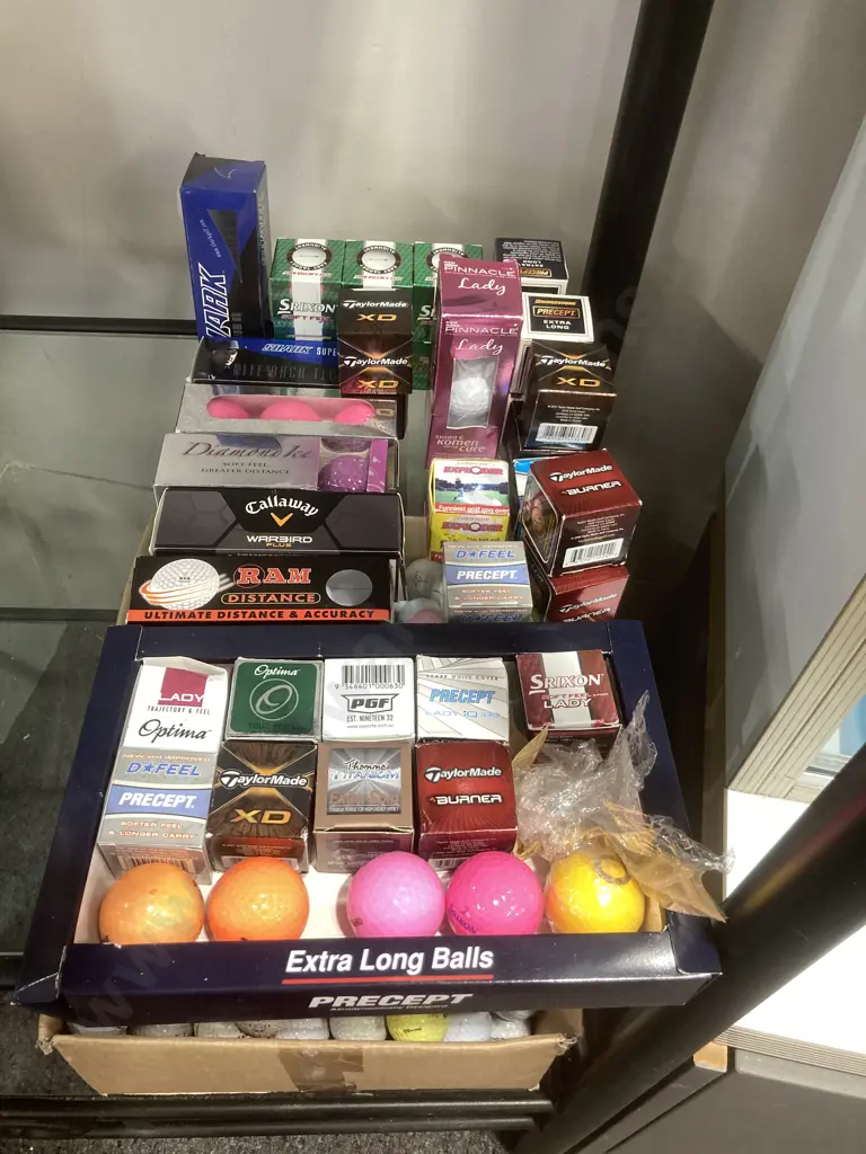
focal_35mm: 28
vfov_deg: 63.4
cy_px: 577
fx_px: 934
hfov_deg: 49.7
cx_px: 433
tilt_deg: -52.6
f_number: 1.8
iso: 160
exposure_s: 1/50
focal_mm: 3.99
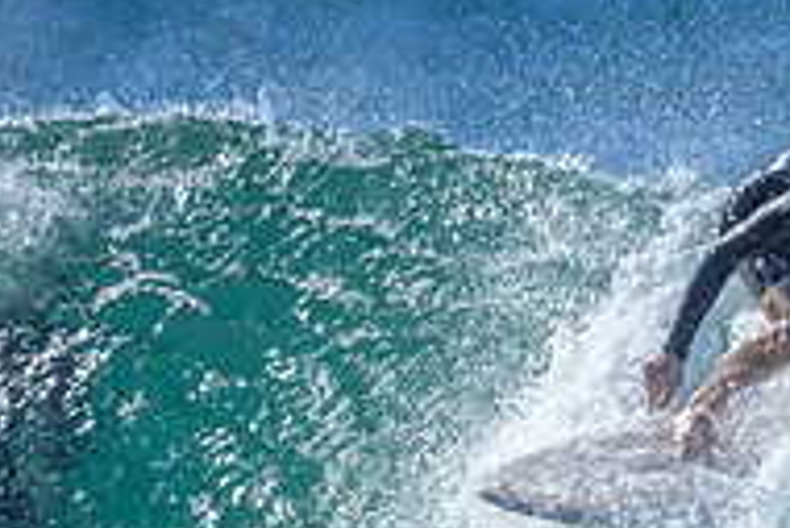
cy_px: 574
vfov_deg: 0.5
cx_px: 861
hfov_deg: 0.7
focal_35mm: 2930
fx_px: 64344
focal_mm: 800
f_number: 6.3
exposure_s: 1/2000
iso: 280
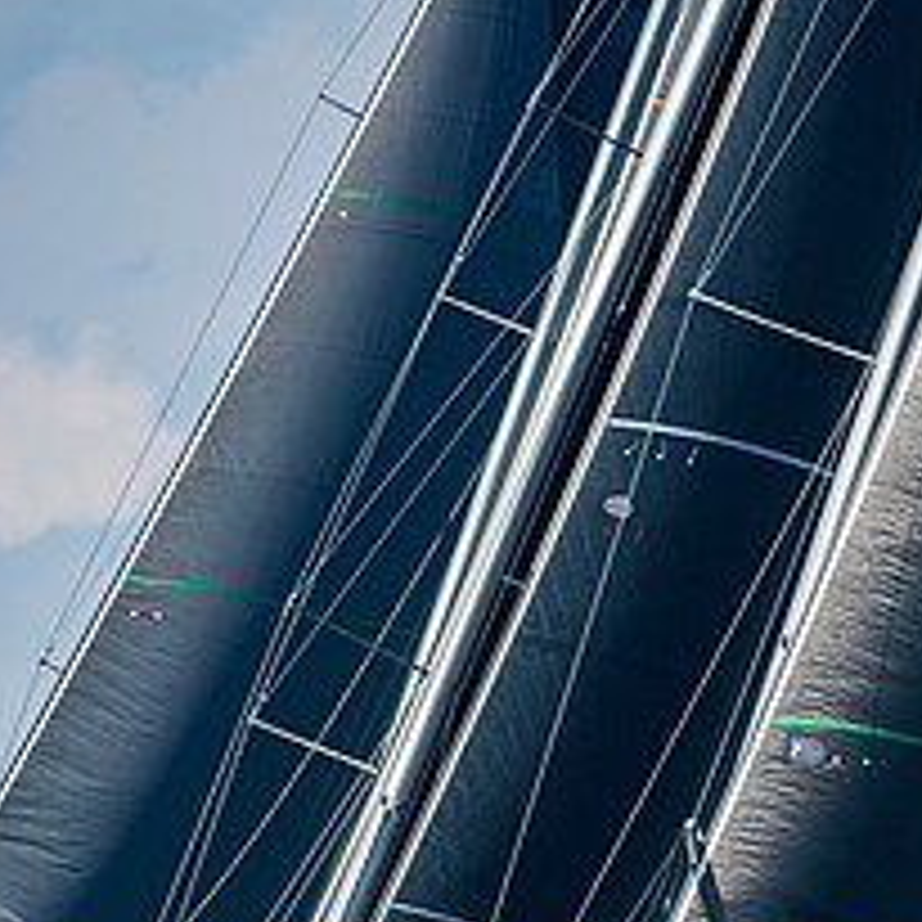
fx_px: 33720
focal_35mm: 1119
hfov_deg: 1.6
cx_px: 558
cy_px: 967
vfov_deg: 1.6
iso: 400
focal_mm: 400
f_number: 5.6
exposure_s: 1/1600
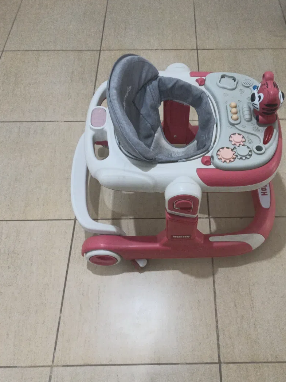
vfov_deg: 59.8
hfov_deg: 46.4
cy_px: 215
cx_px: 176
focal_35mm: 30
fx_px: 331
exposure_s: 1/50
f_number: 1.8
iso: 962
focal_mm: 5.56
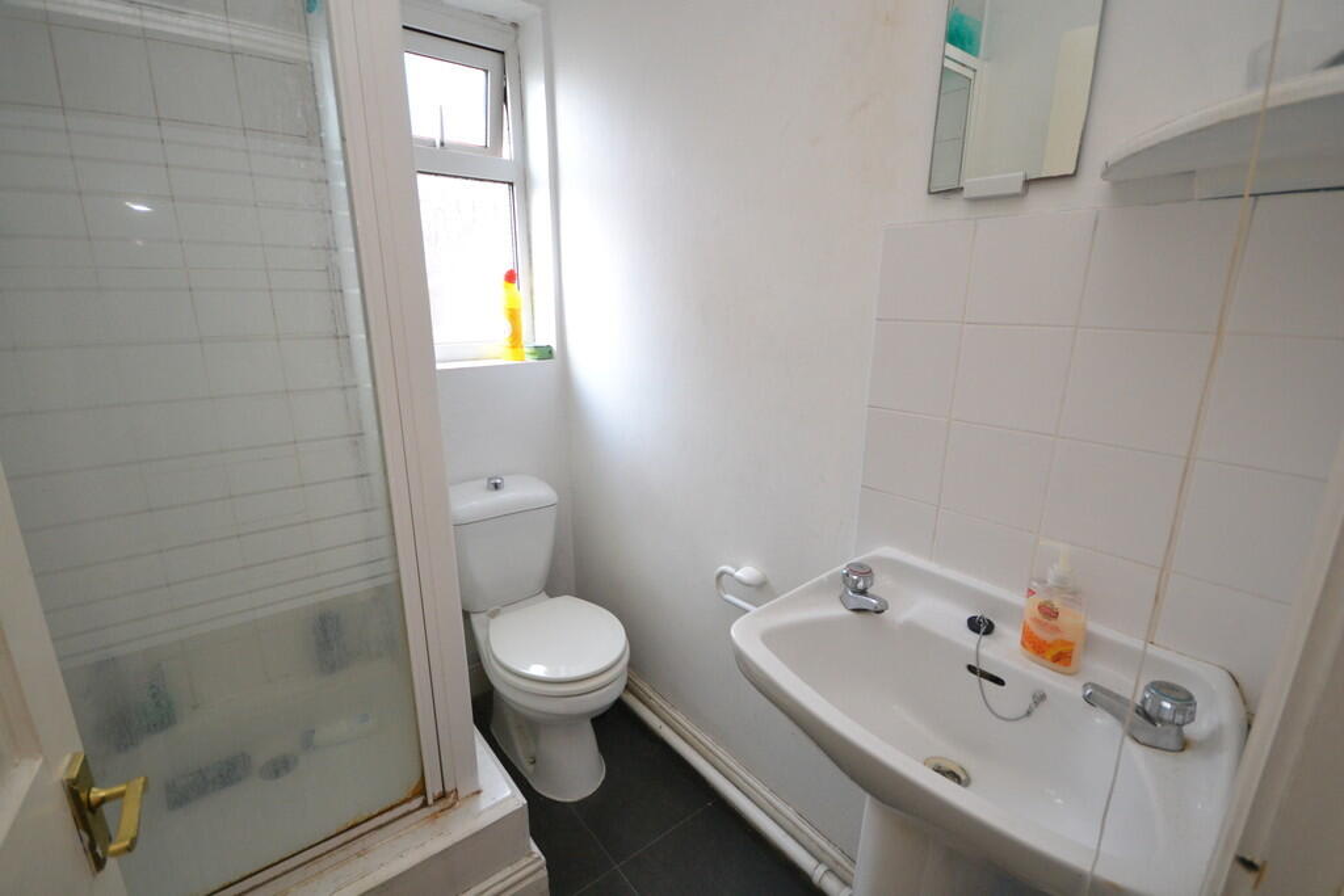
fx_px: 560
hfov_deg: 100.4
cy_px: 448
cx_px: 672
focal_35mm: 15
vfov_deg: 77.3
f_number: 4
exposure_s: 1/60
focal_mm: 10
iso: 1100
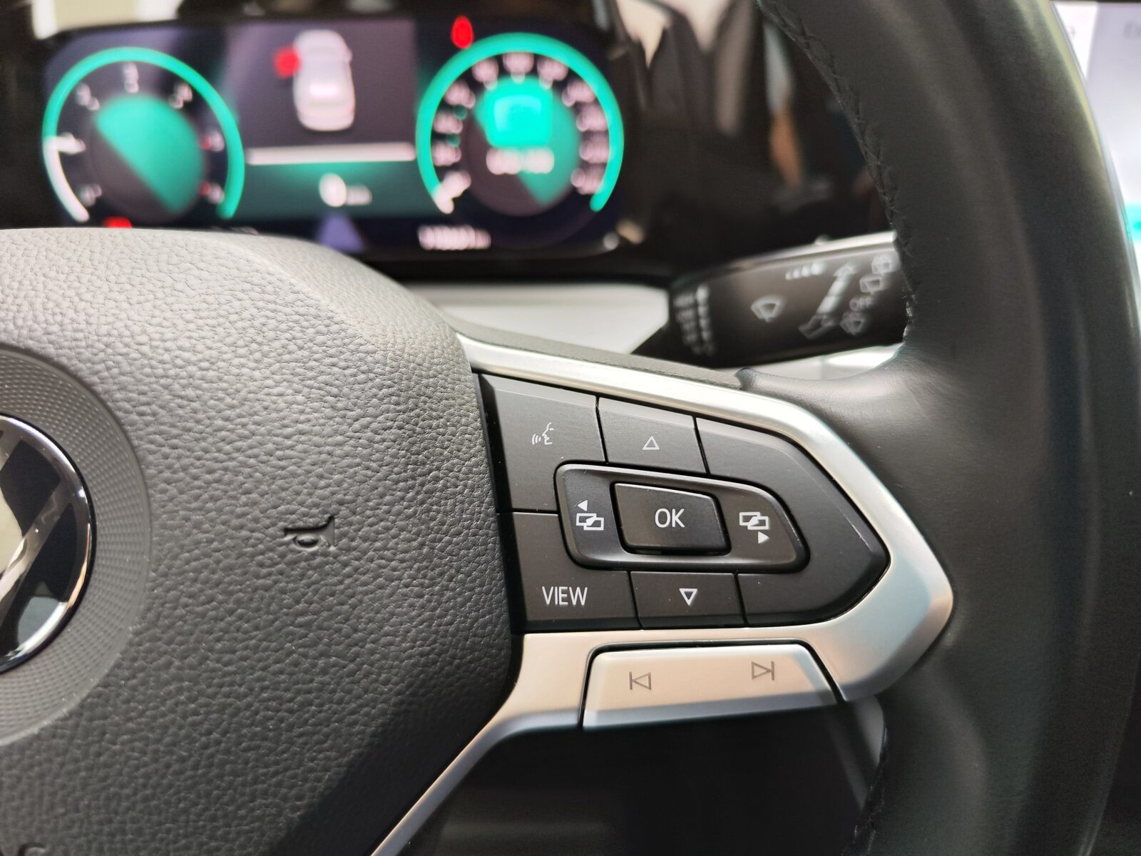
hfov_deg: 73.9
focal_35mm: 23
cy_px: 428
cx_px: 570
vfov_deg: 58.9
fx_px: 758
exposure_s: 1/100
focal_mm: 7.01
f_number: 1.69
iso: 234
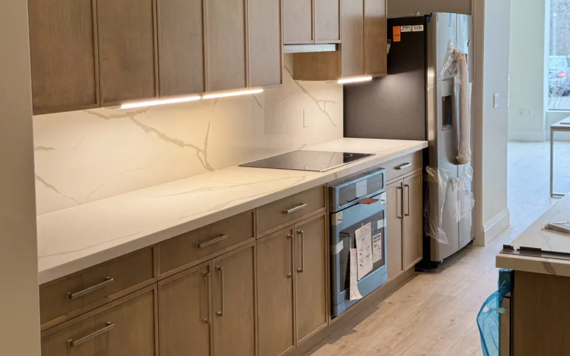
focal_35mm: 55
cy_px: 126
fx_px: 854
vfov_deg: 23.5
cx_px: 272
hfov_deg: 36.9
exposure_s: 1/120
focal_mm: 6.86
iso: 80
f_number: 1.78
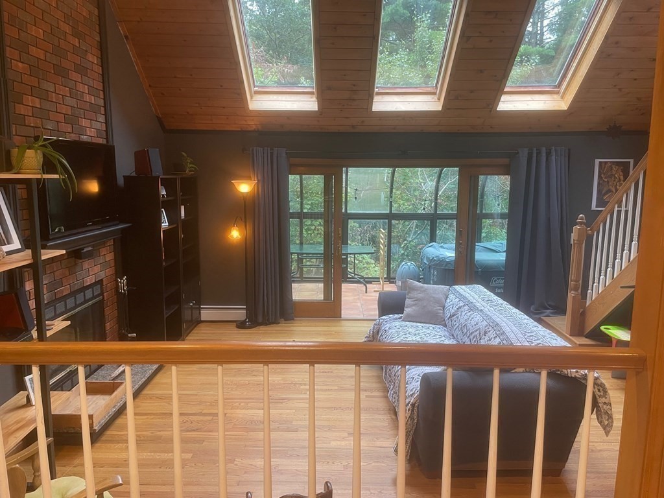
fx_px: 499
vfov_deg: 53.1
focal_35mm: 26
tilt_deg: -9.5
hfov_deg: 67.3
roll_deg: +0.1
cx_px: 332
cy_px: 249
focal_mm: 4.2
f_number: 1.6
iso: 125
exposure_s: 1/60
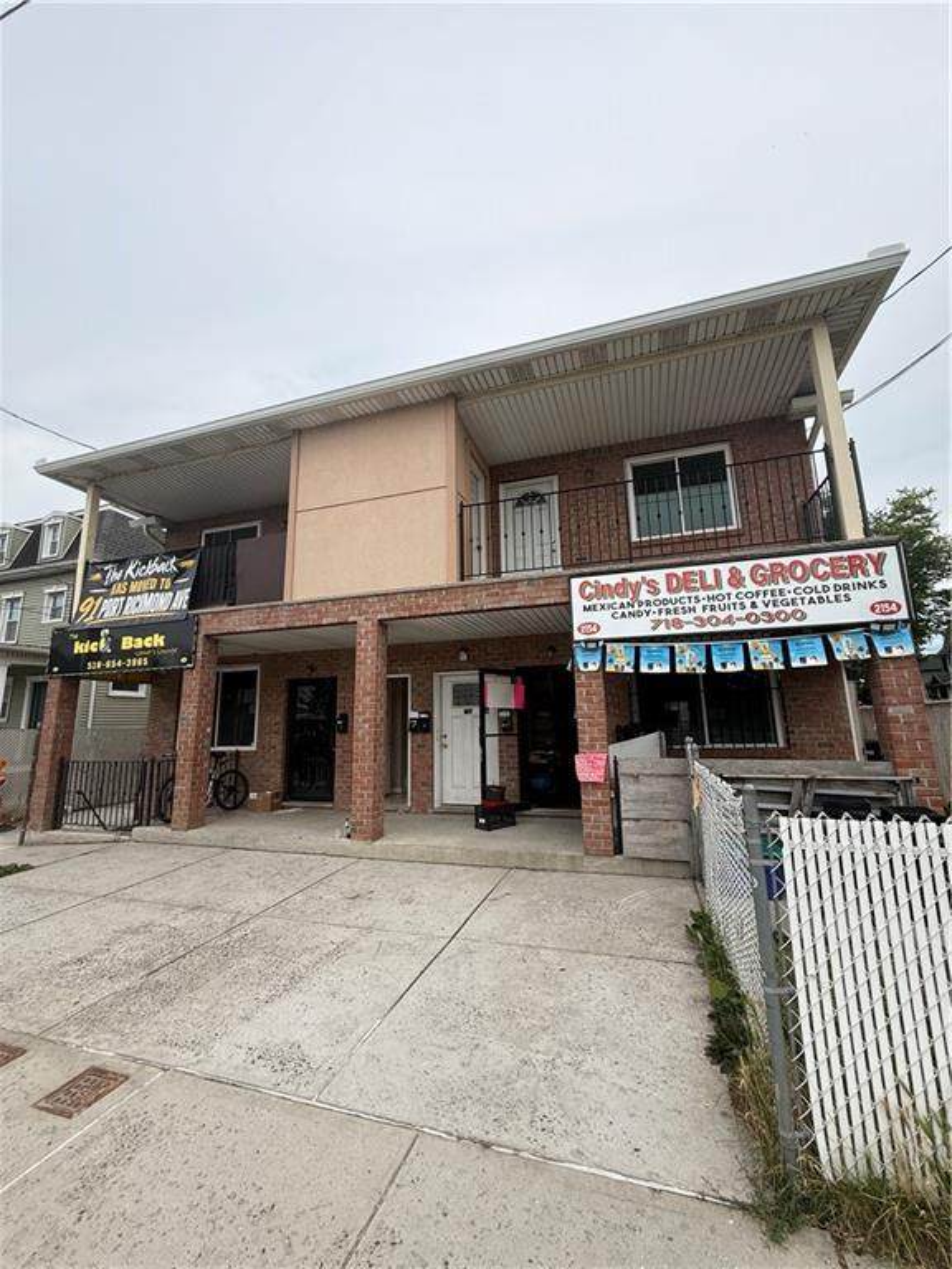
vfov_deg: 102.1
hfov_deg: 85.7
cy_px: 634
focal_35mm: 14
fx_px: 513
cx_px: 476
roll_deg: +1.1
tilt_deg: +11.3
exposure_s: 1/853
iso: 64
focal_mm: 2.22
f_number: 2.2
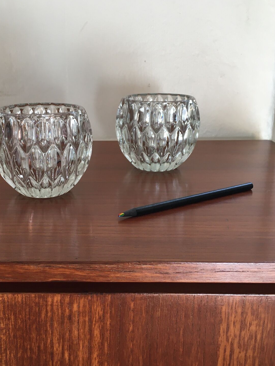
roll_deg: -0.1
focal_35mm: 40
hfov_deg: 35.8
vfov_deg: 46.8
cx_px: 102
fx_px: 424
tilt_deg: -16.7
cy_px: 185
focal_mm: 4.15
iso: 25
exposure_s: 1/33
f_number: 2.2
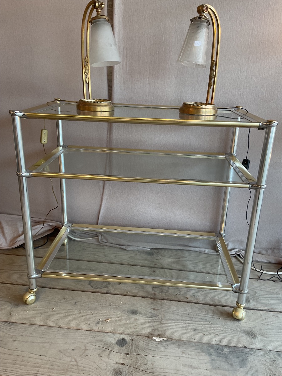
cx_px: 141
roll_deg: -1.6
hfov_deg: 48.2
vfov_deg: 61.7
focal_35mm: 29
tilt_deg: -17.9
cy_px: 188
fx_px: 315
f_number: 1.8
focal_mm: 3
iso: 25
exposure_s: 1/100
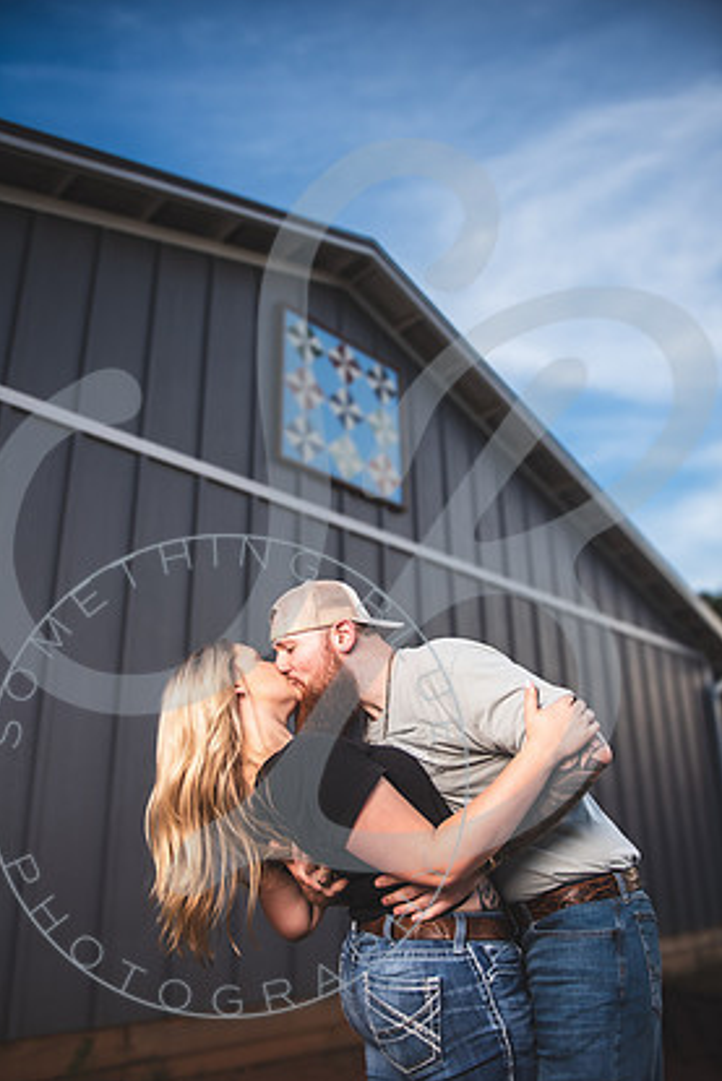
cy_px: 578
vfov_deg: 69.3
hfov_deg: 49.6
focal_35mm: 26
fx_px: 781
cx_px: 344
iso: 250
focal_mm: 24
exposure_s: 1/2000
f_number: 2.8
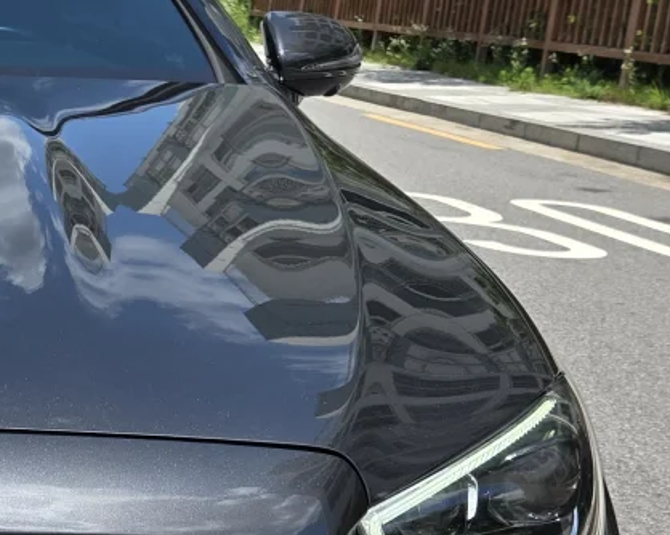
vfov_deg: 17.7
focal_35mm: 86
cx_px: -212
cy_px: 423
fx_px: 1705
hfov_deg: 20.3
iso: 50
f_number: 1.8
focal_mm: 5.4
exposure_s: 1/2921
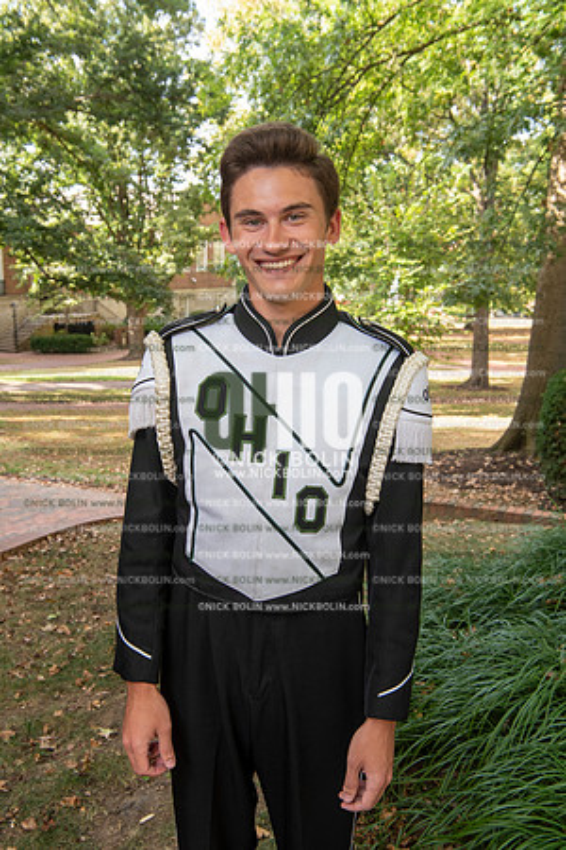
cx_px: 283
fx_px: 896
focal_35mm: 38
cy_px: 425
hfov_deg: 35.1
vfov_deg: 50.7
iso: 500
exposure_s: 1/100
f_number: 8
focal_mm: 38
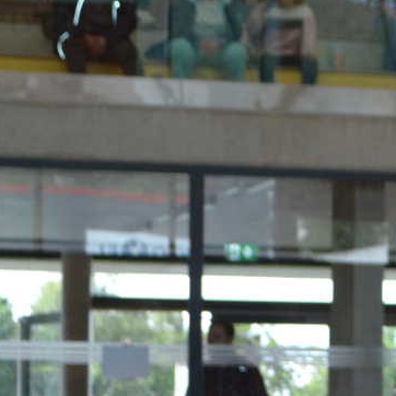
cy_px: 358
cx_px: 880
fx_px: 3267
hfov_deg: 6.6
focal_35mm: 252
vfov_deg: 6.9
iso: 250
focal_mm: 35
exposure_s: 1/125
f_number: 5
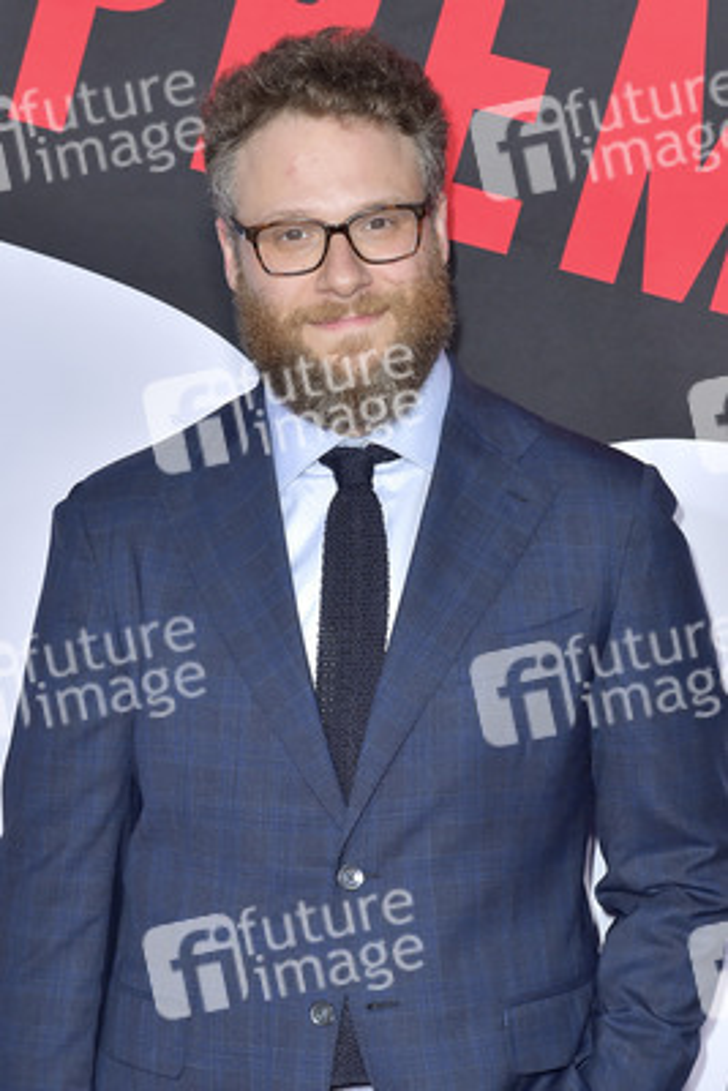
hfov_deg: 19.5
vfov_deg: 28.8
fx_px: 2121
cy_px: 546
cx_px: 364
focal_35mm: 70
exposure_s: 1/250
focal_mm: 70
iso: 320
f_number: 6.3
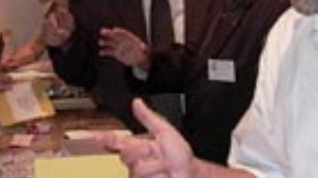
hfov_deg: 16.0
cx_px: 110
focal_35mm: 134
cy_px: -57
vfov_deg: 8.9
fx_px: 1129
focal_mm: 8.19
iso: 100
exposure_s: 1/64.2
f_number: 2.13
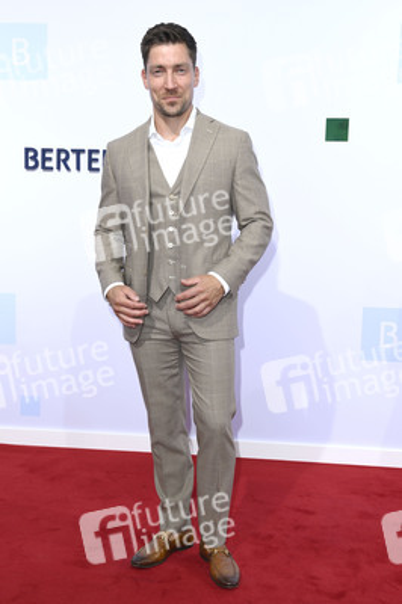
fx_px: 671
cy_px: 302
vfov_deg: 48.5
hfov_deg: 33.3
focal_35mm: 40
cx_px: 201
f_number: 6.3
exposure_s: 1/250
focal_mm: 40
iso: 400
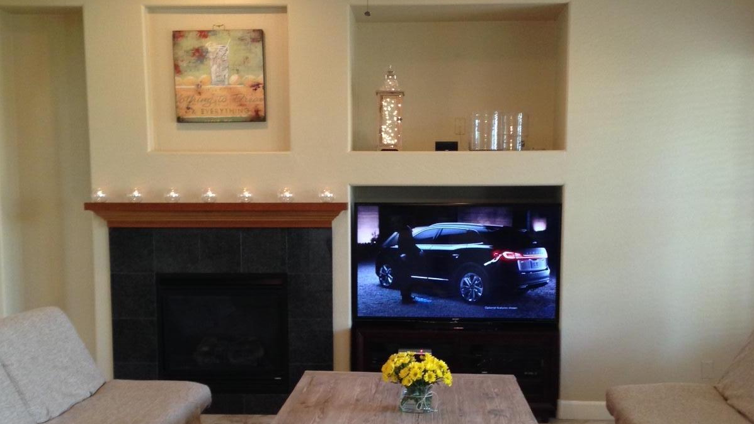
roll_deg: -0.2
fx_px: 980
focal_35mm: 49
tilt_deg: -3.7
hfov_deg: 42.1
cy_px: 308
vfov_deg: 24.2
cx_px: 375
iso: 125
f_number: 2.4
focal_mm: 4.12
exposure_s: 1/20
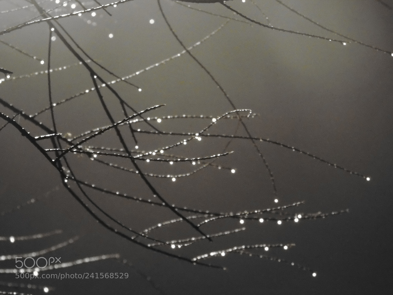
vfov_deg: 6.1
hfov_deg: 8.1
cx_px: 196
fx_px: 2759
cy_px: 148
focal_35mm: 243
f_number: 5.5
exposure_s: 1/4
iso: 800
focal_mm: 43
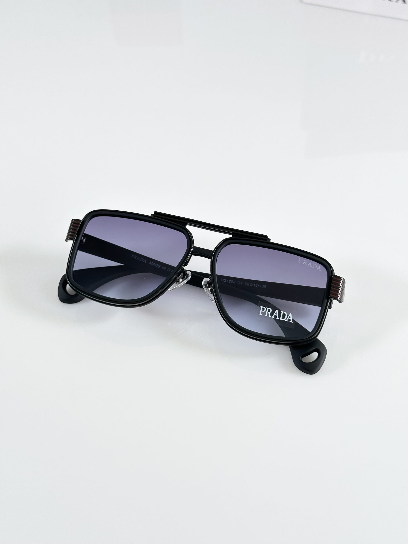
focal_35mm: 48
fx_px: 754
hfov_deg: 30.3
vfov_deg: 39.7
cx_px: 204
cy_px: 272
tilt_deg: -49.3
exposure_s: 1/121
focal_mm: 6.86
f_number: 1.78
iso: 64
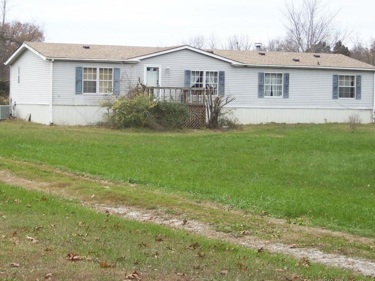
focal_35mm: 92
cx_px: 194
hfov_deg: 21.3
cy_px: 128
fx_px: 997
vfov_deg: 16.1
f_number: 4.8
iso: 80
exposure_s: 1/100
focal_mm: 13.7
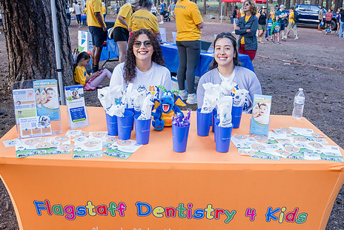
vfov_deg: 37.9
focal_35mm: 35
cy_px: 114
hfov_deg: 54.4
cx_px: 174
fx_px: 335
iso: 320
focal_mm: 24
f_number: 5
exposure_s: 1/60
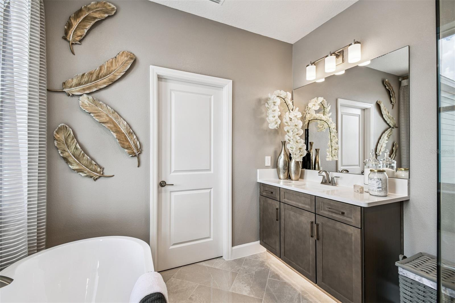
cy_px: 152
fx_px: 190
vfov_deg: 77.3
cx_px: 228
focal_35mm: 15
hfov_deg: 100.4
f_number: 7.1
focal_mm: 10
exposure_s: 1/30
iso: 100
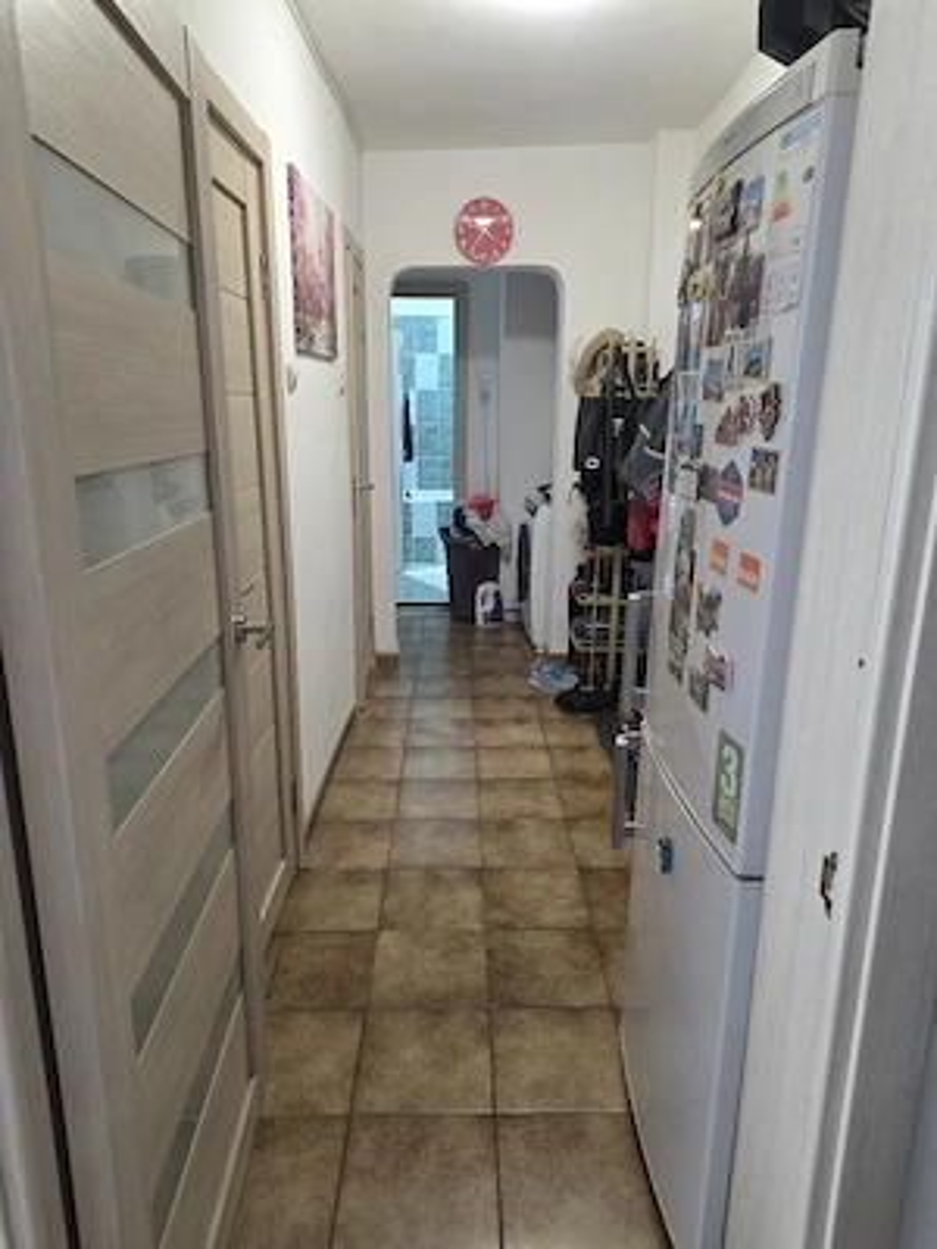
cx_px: 468
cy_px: 624
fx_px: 830
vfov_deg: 73.9
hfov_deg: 58.9
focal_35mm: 23
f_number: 1.7
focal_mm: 6.25
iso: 500
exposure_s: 1/101
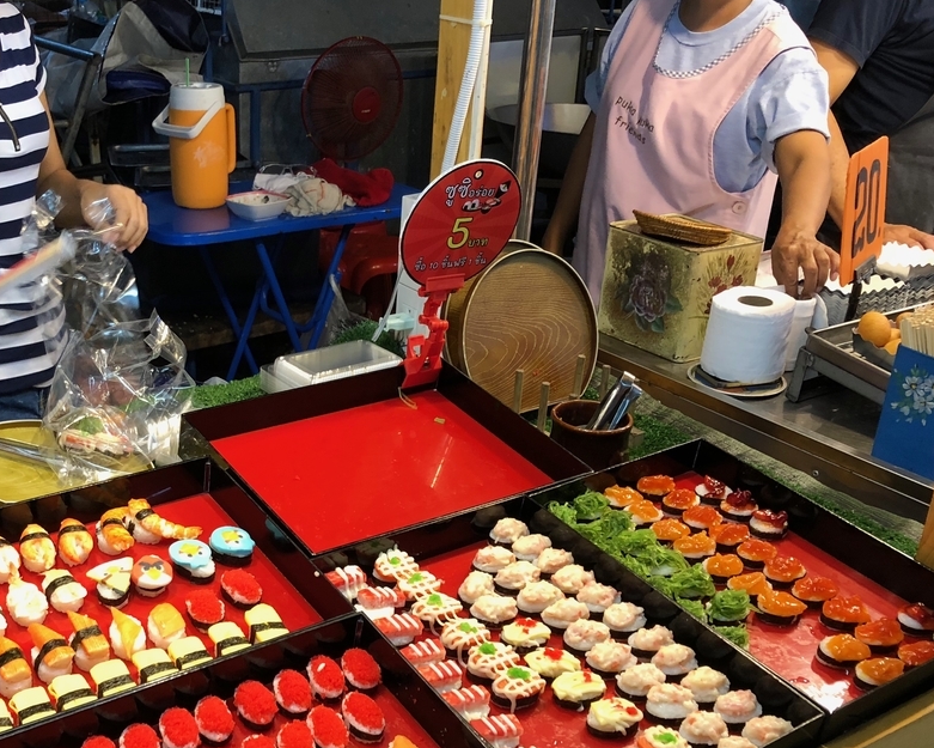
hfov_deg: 43.2
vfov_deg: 35.5
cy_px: 452
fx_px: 1161
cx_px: 304
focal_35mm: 42
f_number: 1.8
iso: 160
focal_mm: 4
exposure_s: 1/100
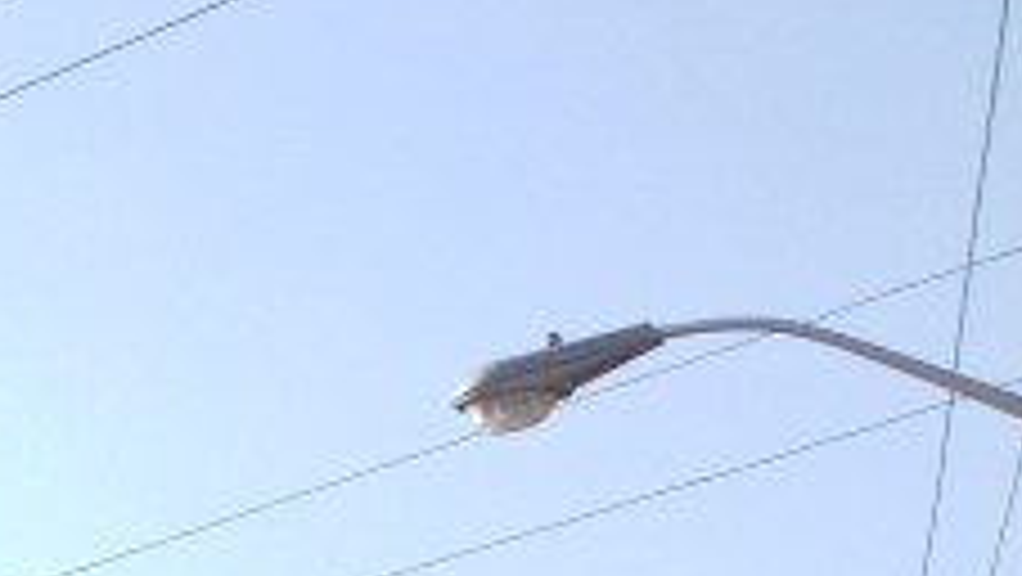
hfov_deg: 11.4
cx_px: -1274
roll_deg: -3.9
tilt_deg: -2.7
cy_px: 1638
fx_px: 4393
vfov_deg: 6.9
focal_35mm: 162
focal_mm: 4.12
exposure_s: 1/775
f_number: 2.4
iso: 50
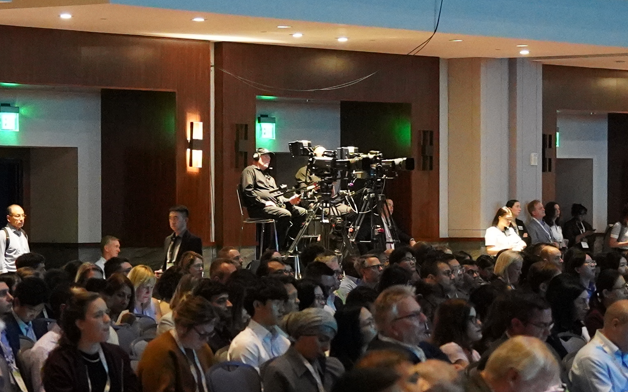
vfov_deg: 8.0
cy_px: 300
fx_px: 2790
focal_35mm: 163
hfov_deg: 12.8
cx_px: 270
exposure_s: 1/100
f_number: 2
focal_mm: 41
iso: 10000
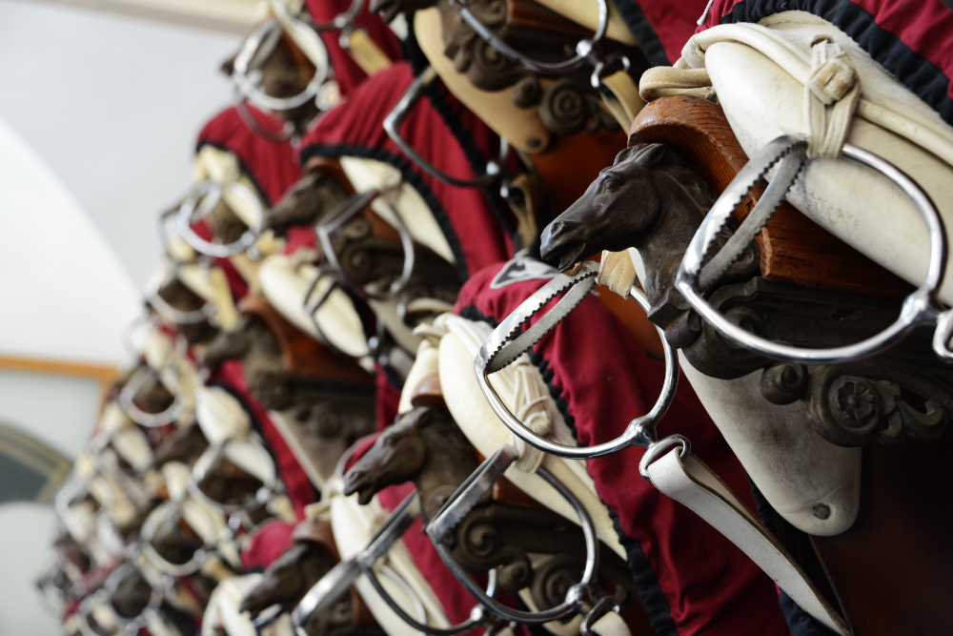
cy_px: 318
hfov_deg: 28.1
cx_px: 476
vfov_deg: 18.9
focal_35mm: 72
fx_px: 1906
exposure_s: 1/40
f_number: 5
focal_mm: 72
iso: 250
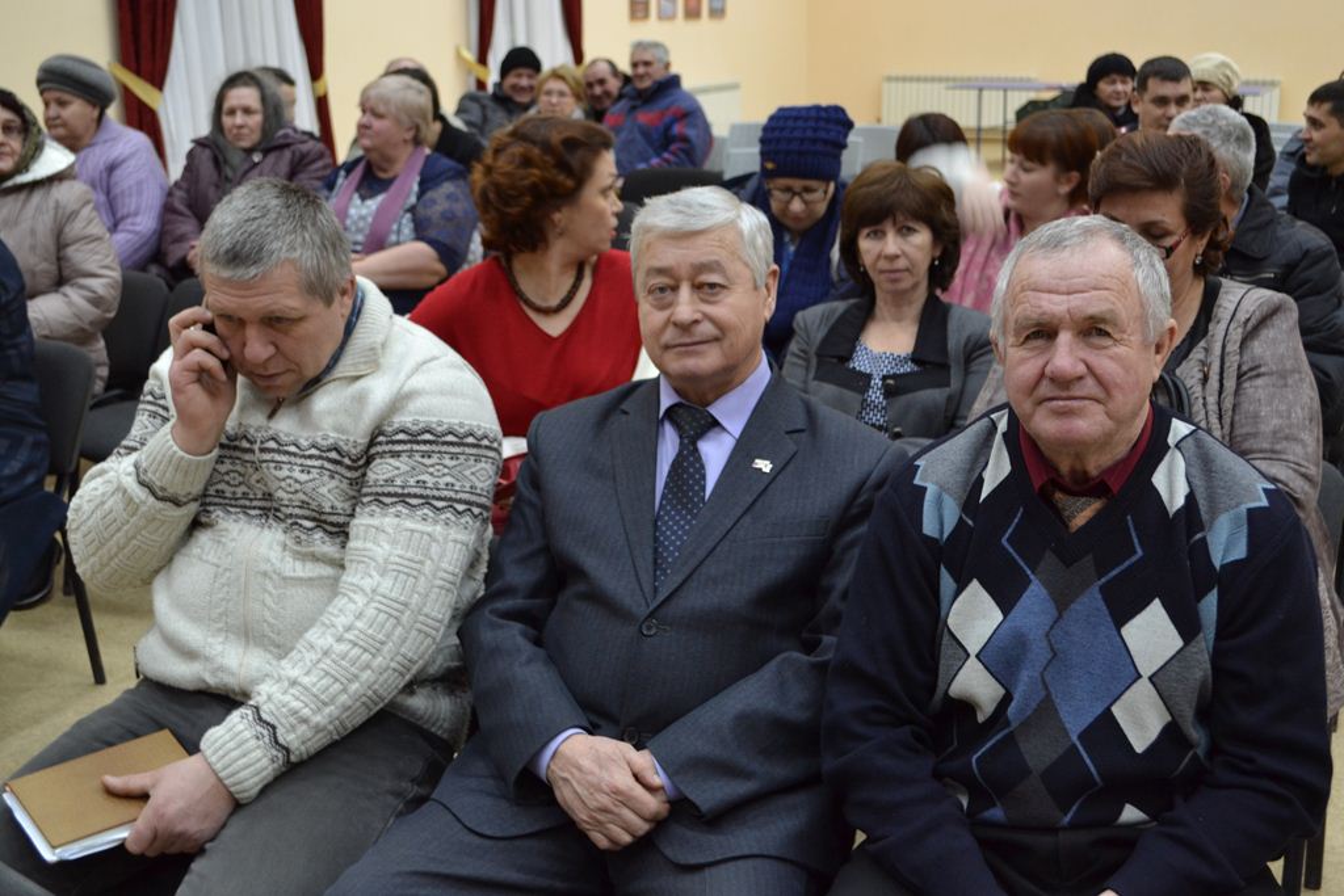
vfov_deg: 28.1
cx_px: 672
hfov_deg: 41.1
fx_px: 1792
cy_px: 448
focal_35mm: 48
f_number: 4.8
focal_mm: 32
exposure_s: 1/15
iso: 720
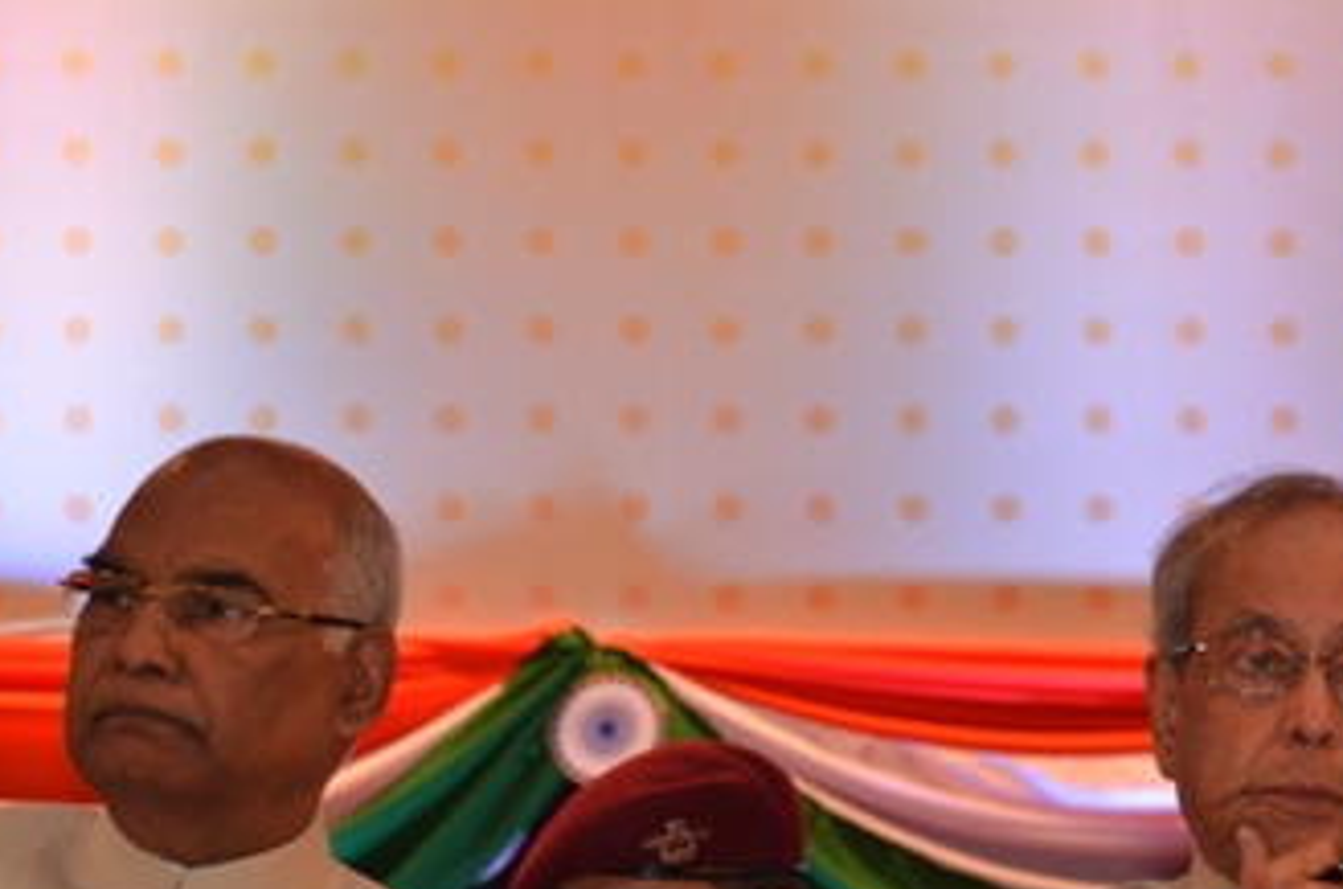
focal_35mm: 288
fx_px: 10715
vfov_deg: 4.7
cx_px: 733
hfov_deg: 7.2
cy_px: 645
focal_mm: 105
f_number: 6.3
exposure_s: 1/60
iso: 1000
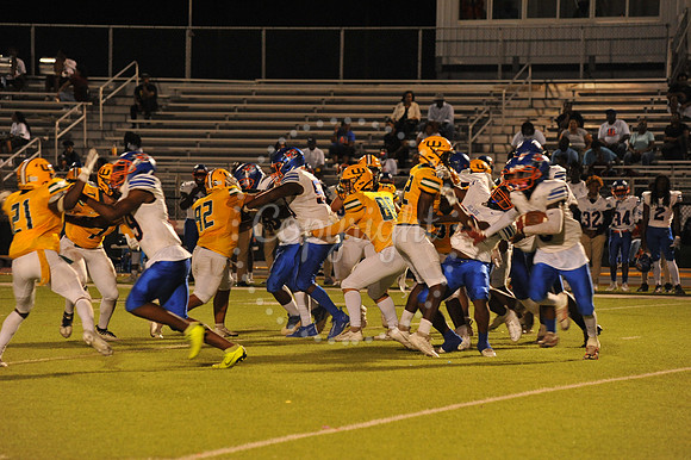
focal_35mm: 200
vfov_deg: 6.9
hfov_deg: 10.3
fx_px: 3837
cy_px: 230
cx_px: 346
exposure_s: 1/160
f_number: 5.6
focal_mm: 200
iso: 3200
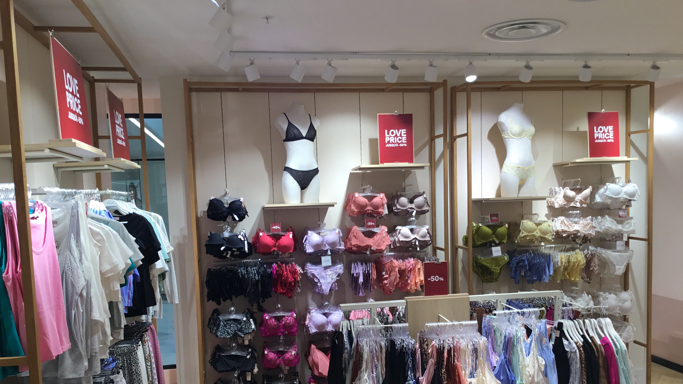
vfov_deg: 34.4
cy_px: 251
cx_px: 340
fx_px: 616
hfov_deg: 58.0
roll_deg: +3.1
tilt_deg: -5.5
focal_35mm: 34
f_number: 2.4
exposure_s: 1/100
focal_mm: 3.3
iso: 32
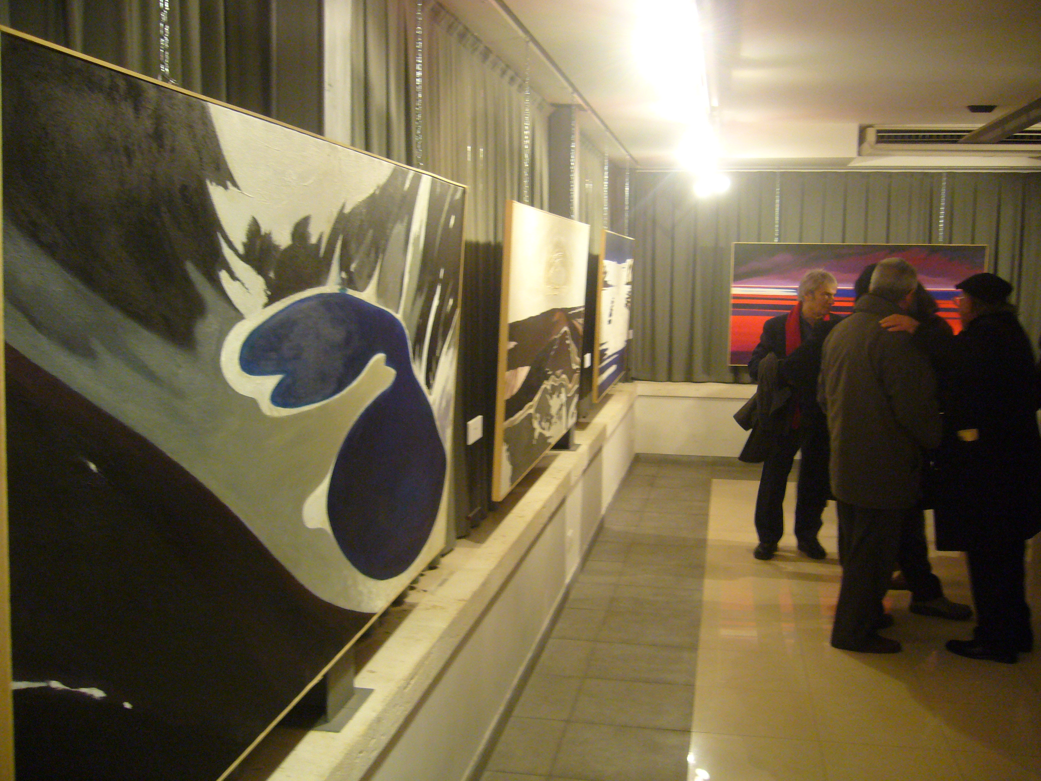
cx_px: 520
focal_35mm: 35
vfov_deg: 40.7
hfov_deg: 52.6
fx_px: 1053
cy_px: 390
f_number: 2.8
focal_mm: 5.8
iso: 200
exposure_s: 1/8
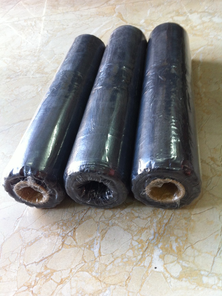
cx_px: 111
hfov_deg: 40.6
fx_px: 300
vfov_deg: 52.7
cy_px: 148
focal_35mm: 35
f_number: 2.8
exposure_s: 1/15
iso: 100
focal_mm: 3.85
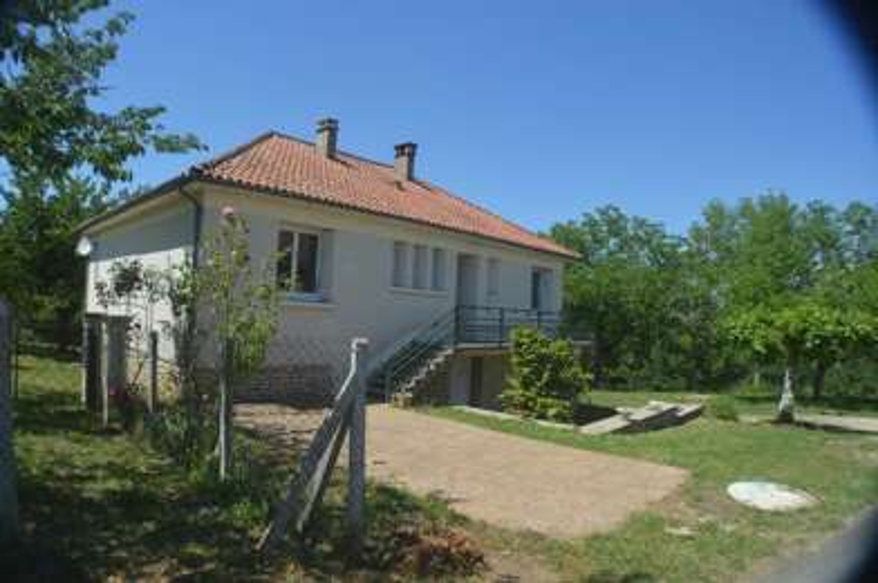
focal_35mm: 27
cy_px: 292
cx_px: 439
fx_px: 657
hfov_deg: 67.5
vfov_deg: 47.8
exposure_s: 1/250
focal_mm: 18
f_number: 8
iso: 100
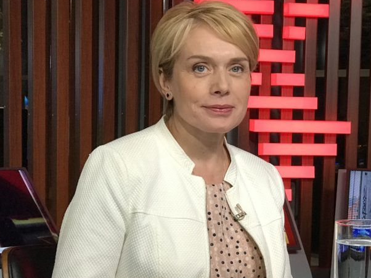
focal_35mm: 97
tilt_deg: -5.0
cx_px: 247
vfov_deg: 15.2
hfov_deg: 20.2
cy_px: 198
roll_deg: -1.6
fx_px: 1039
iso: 160
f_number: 2.8
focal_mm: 6.6
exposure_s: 1/60
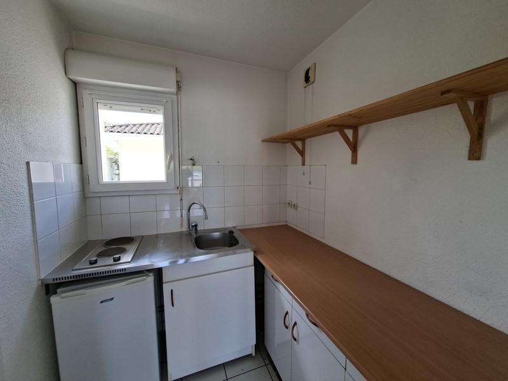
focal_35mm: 13
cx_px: 254
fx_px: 191
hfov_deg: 106.2
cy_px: 190
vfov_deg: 89.9
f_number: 2.2
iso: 40
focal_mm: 1.74
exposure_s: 1/60
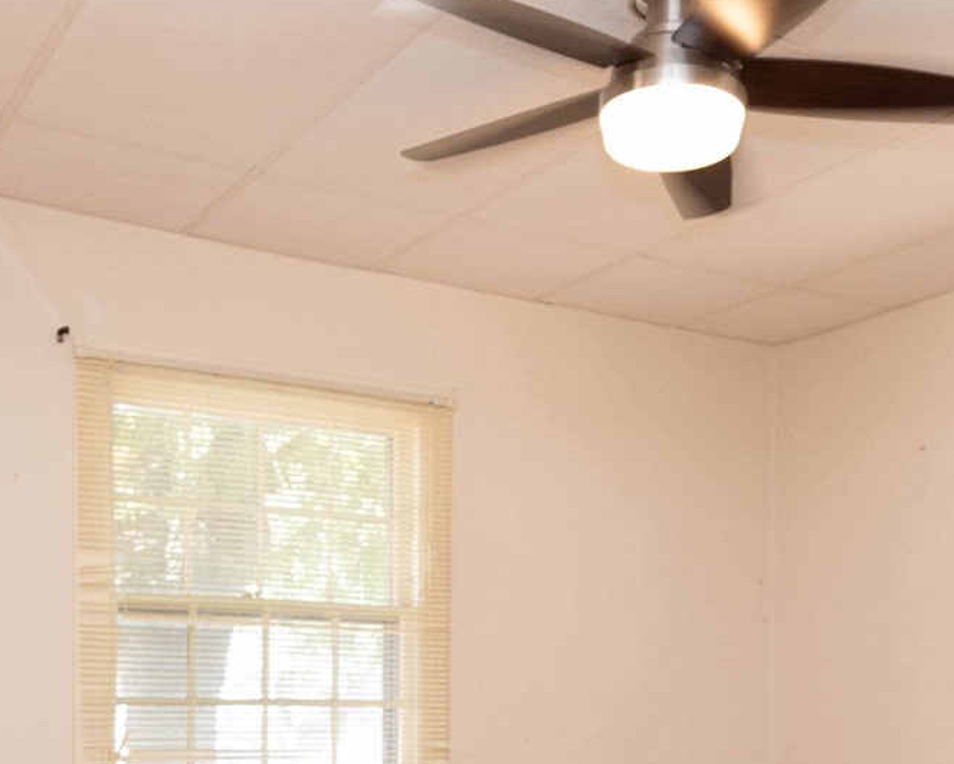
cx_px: 448
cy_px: 629
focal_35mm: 43
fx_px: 1215
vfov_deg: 33.7
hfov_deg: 42.9
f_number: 4
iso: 800
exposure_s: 1/60
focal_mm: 14
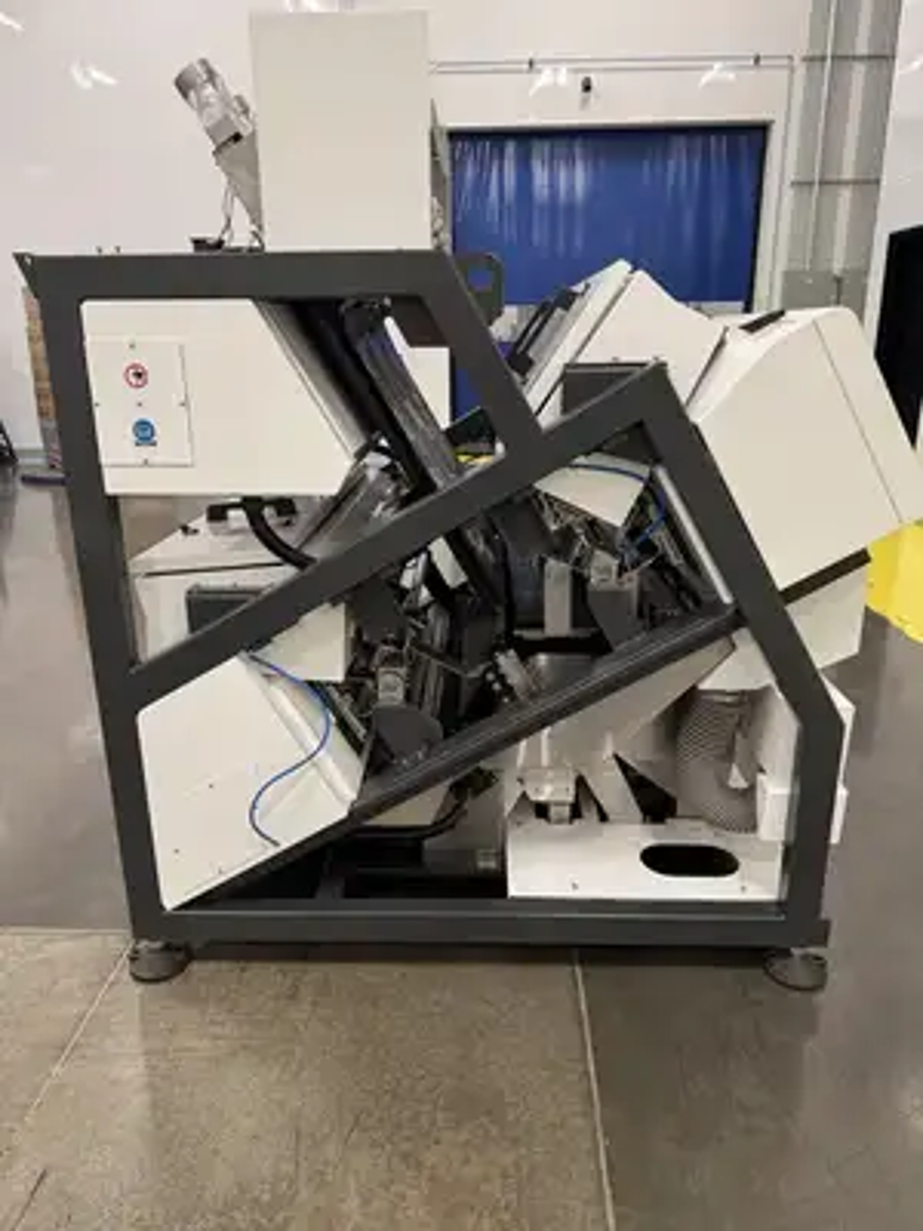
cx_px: 462
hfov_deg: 56.8
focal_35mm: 24
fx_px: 853
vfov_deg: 71.6
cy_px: 616
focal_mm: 6.8
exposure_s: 1/60
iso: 160
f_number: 1.8
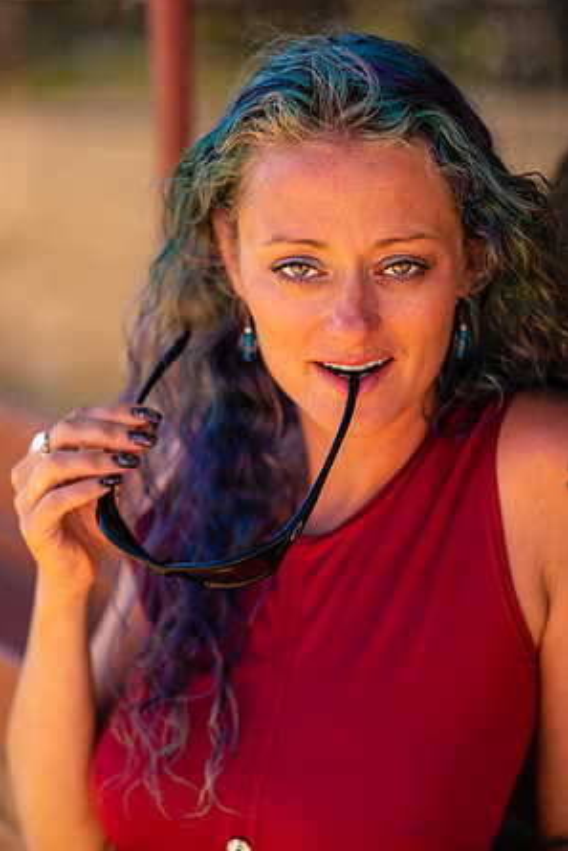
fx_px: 2034
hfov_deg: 15.9
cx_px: 283
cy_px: 425
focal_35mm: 86
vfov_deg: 23.6
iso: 80
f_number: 1.8
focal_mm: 85
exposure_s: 1/800
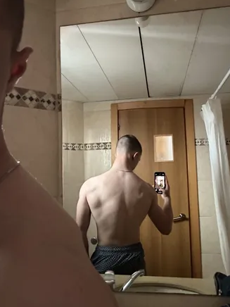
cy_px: 157
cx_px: 113
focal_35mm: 31
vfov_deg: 58.3
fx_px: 275
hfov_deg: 45.4
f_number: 1.9
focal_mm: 2.69
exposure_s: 1/25
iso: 500
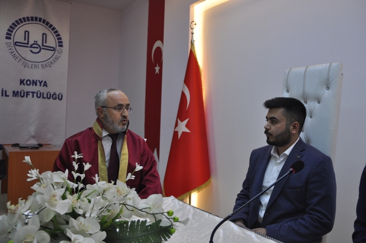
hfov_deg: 53.2
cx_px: 183
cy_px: 122
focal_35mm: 36
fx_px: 366
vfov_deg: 36.8
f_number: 4
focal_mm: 24
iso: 450
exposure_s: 1/60
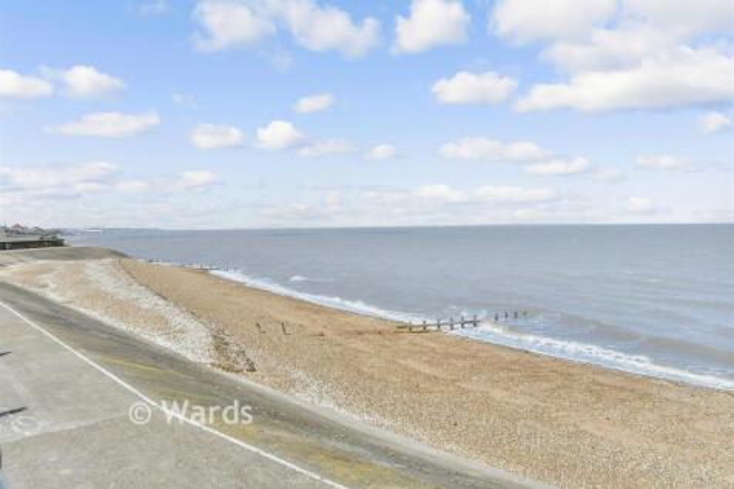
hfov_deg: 71.5
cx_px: 367
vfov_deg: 51.3
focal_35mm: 25
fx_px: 510
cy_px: 244
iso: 1600
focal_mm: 17
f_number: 14
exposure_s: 1/1250
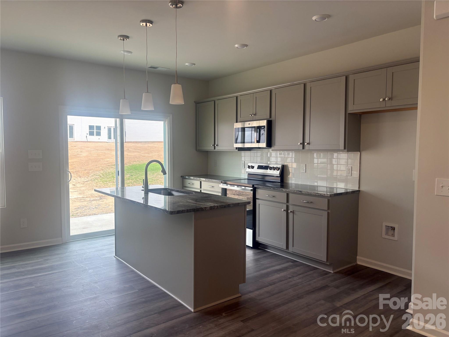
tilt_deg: -2.7
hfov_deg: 67.3
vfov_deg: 53.1
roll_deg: +0.2
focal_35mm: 26
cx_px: 224
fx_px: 337
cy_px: 168
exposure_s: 1/240
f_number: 1.6
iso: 80
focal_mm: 5.96
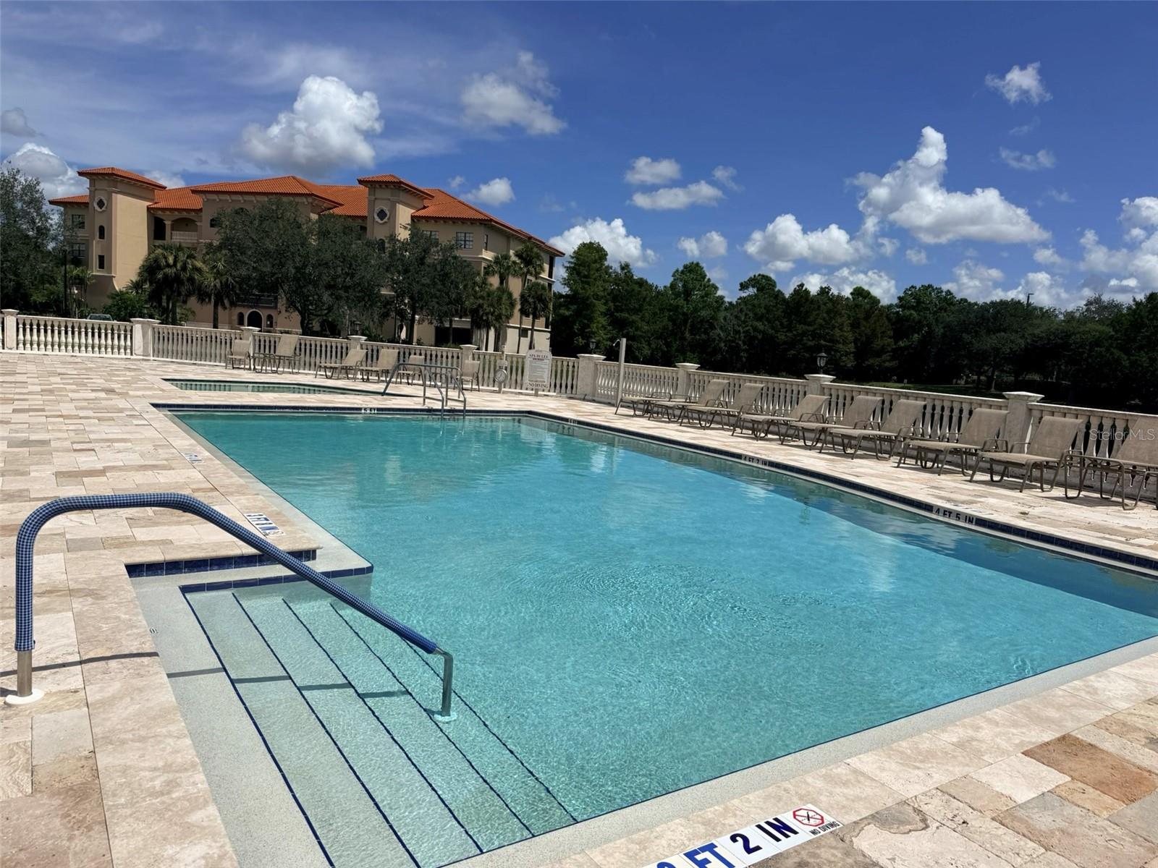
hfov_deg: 71.6
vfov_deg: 56.8
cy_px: 434
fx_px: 803
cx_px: 579
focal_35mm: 24
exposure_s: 1/14286
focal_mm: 6.76
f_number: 1.78
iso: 80
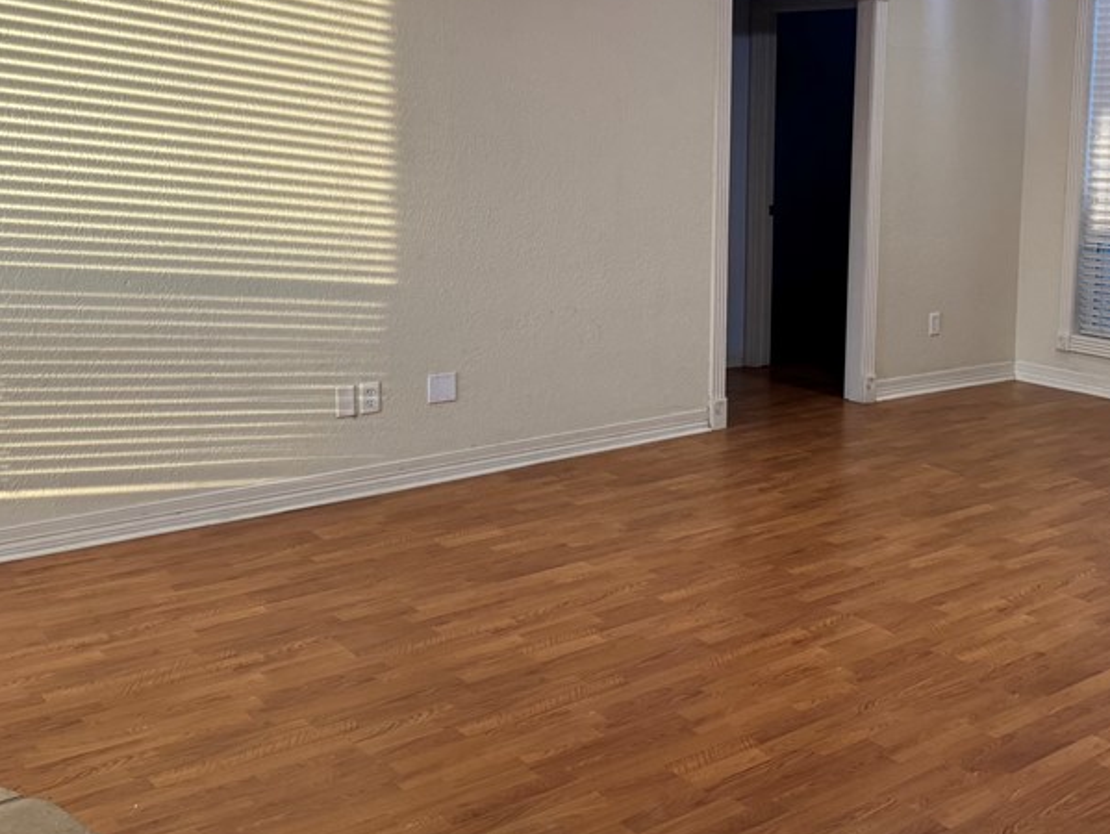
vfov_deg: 34.9
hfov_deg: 44.7
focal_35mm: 41
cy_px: 298
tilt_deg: -8.9
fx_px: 1316
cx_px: 782
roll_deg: -1.6
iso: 200
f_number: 1.78
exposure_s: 1/120
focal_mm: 6.76
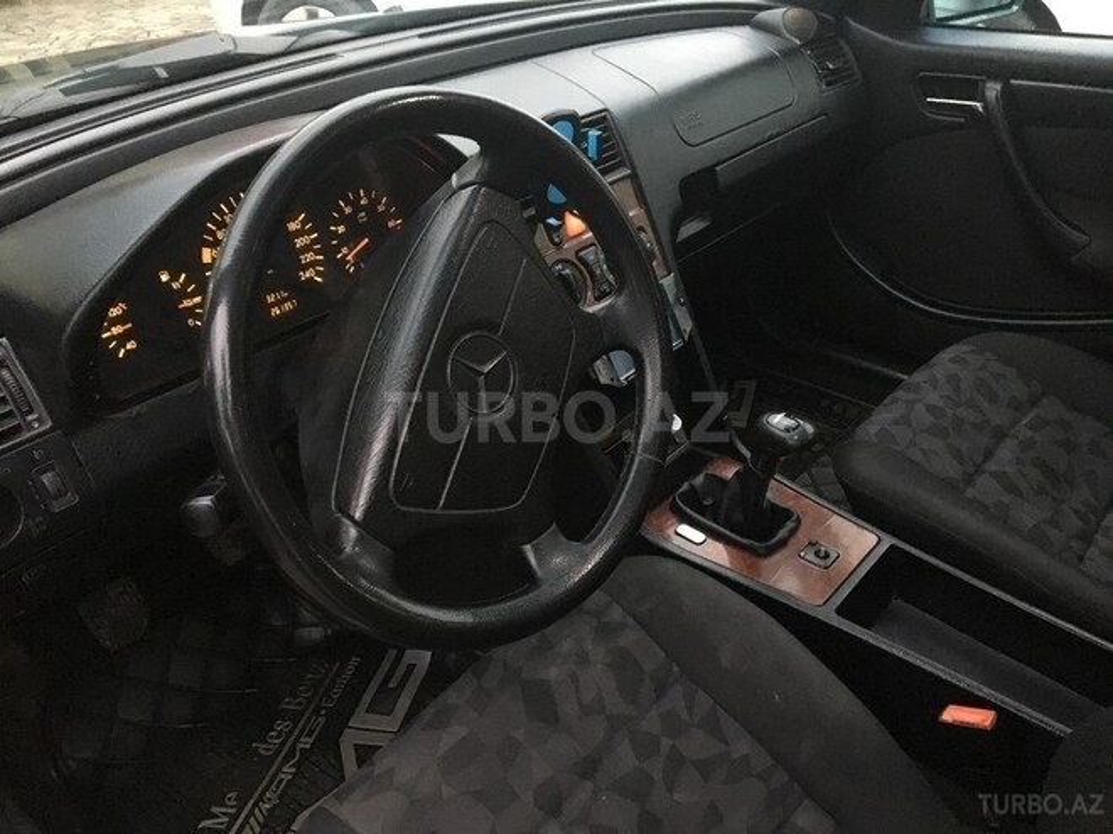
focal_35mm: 29
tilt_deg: -29.5
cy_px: 417
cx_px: 556
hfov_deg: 61.7
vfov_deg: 48.2
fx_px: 932
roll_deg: +2.5
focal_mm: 4.15
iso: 500
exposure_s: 1/17
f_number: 2.2
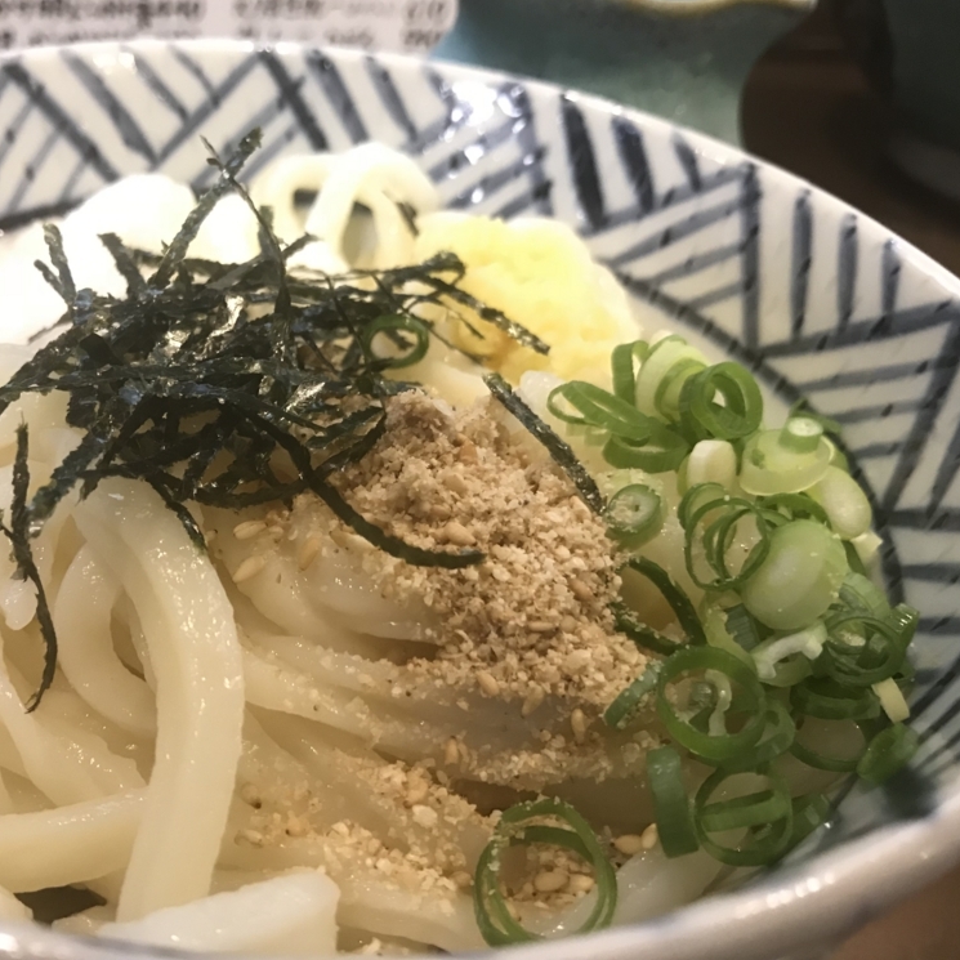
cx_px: 348
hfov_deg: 47.9
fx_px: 1067
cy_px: 466
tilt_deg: -34.6
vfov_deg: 48.4
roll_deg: -5.7
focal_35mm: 34
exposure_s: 1/16
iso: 80
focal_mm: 3.99
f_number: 1.8
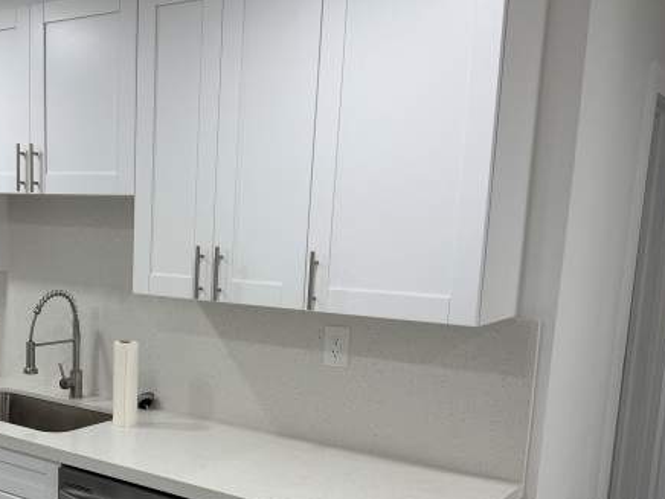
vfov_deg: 32.4
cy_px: 357
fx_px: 845
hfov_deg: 41.4
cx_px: 148
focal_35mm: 44
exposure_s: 1/120
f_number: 1.78
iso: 64
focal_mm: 6.76
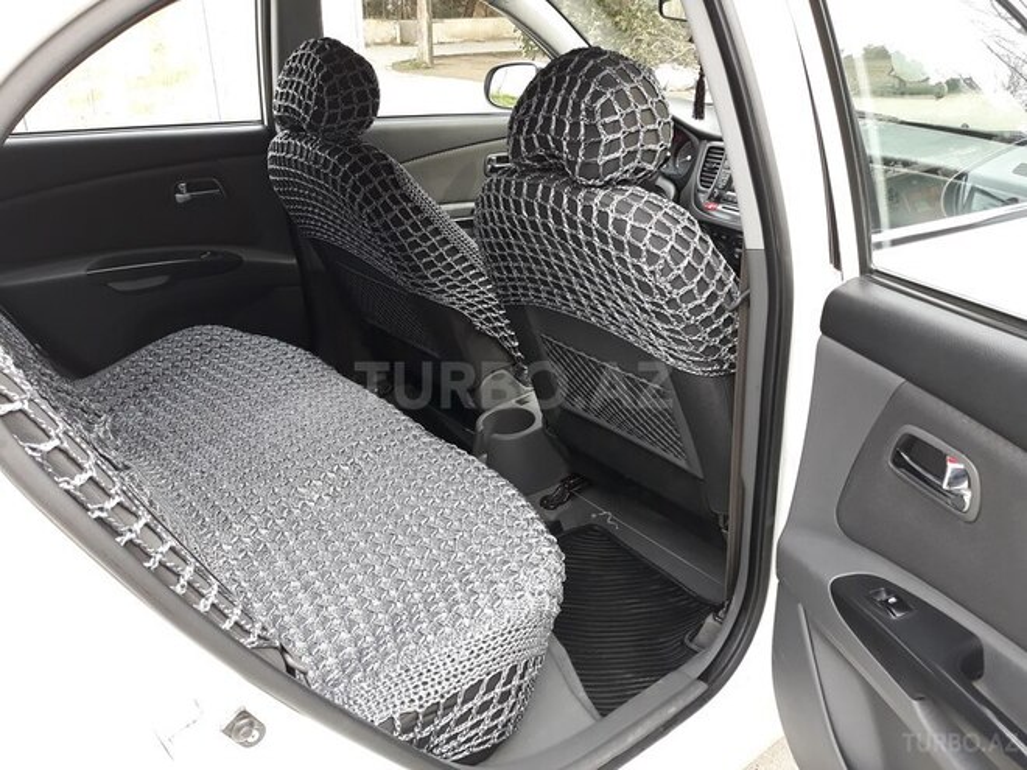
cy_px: 385
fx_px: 801
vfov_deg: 51.4
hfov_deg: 65.3
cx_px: 514
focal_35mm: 27
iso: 50
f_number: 1.7
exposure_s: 1/100
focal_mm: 3.71
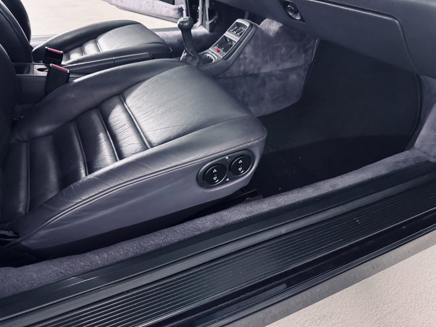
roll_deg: -4.6
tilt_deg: -34.5
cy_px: 164
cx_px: 218
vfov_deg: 56.8
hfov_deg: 71.6
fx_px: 302
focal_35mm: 24
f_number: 1.78
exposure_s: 1/33
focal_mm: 6.76
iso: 1000
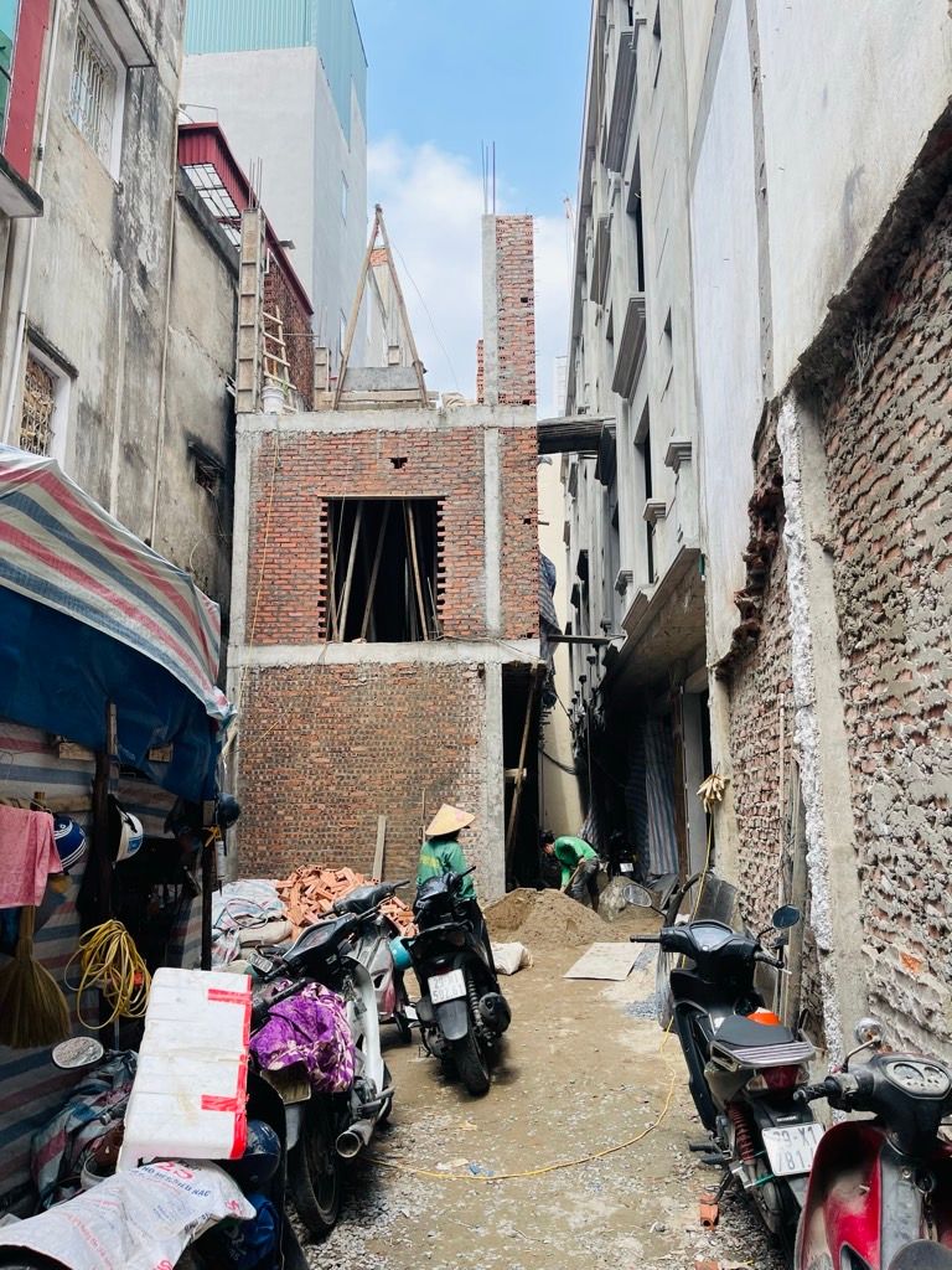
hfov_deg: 54.9
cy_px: 635
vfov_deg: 69.4
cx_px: 476
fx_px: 917
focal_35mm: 25
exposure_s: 1/1038
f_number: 1.6
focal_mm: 5.1
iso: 32
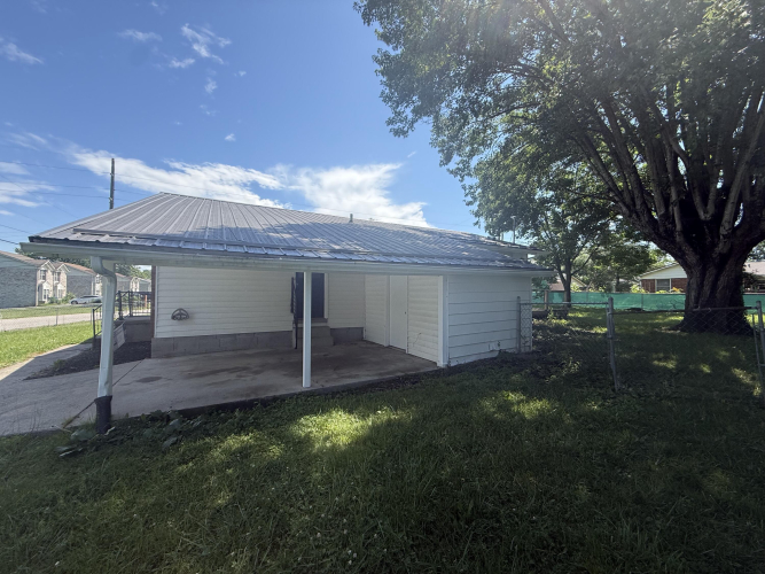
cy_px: 287
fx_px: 309
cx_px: 382
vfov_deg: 85.7
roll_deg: -0.2
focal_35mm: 14
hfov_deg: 102.1
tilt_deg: +1.8
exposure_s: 1/1235
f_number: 2.2
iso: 50
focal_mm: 2.22
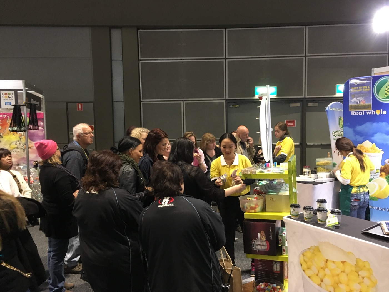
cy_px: 146
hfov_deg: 61.7
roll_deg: +0.5
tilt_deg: -2.9
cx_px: 194
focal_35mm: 29
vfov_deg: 48.2
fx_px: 326
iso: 200
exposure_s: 1/20
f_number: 2.2
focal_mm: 4.15
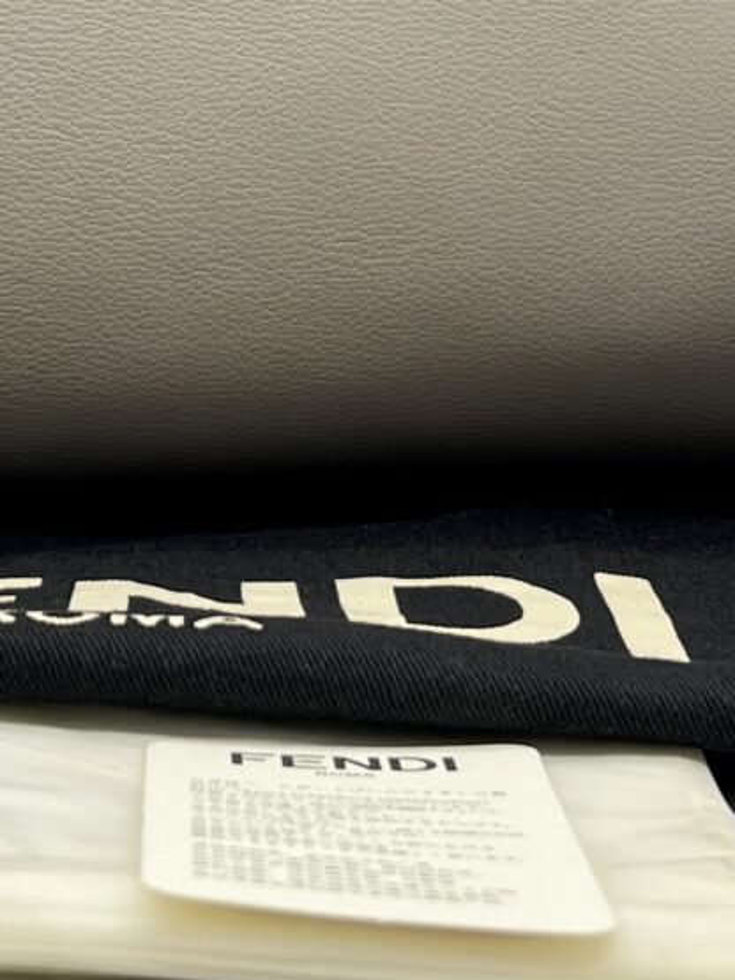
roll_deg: +0.8
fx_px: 3399
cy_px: -42
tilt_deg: -5.0
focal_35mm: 120
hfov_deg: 12.3
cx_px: 155
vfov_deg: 16.0
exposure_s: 1/131
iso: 32
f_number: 1.5
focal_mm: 5.7
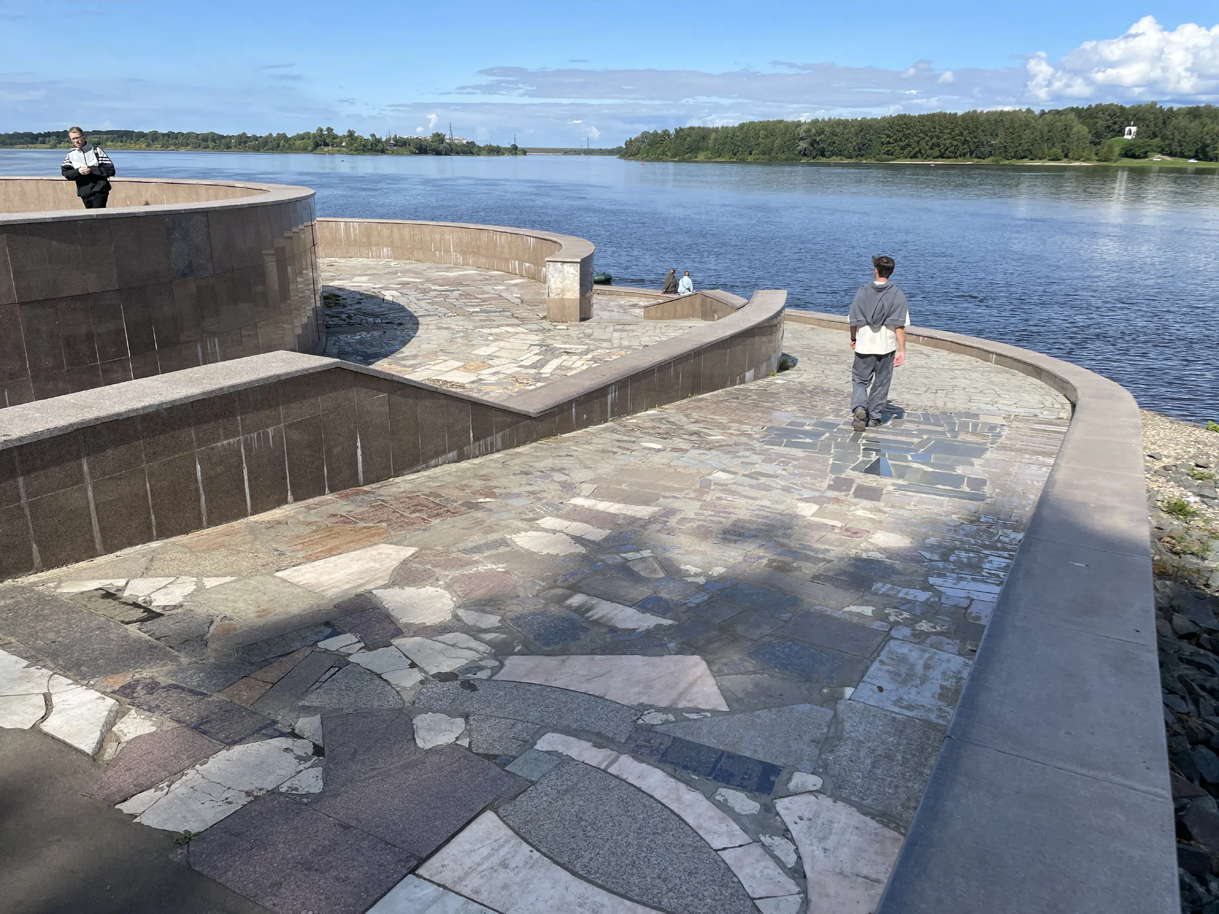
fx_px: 916
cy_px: 457
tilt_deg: -16.7
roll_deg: -0.5
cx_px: 610
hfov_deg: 67.3
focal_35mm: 26
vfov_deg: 53.1
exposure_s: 1/3861
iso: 32
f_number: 1.6
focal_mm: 4.2
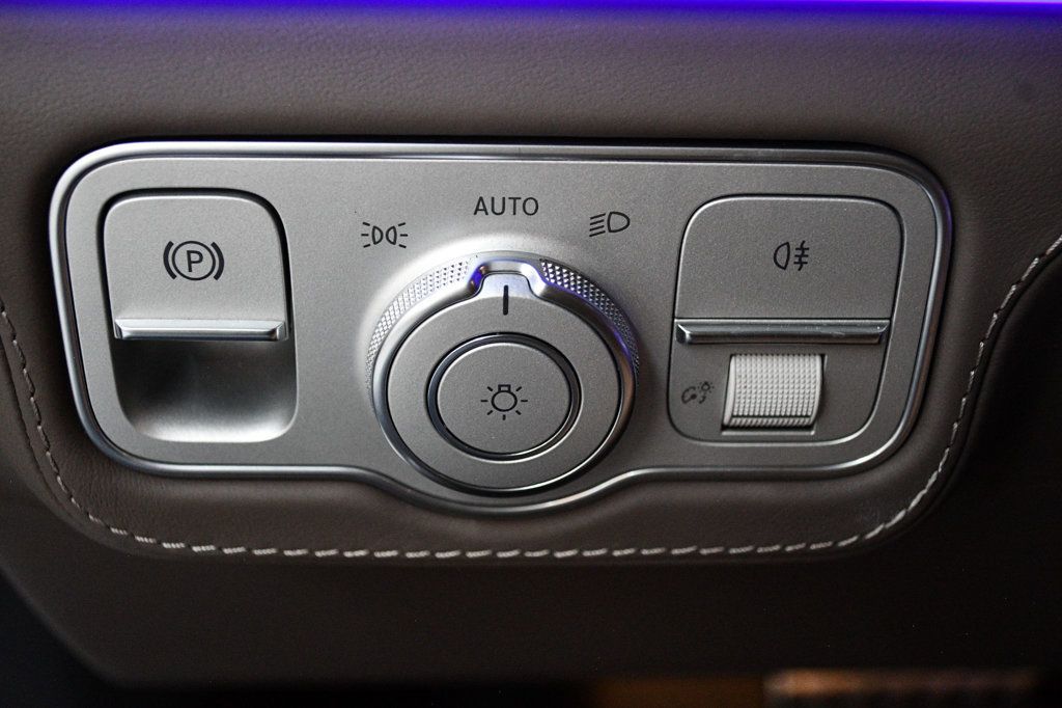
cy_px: 354
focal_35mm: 52
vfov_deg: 26.0
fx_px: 1533
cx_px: 531
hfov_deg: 38.2
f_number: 5
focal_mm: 35
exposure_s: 1/60
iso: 3600
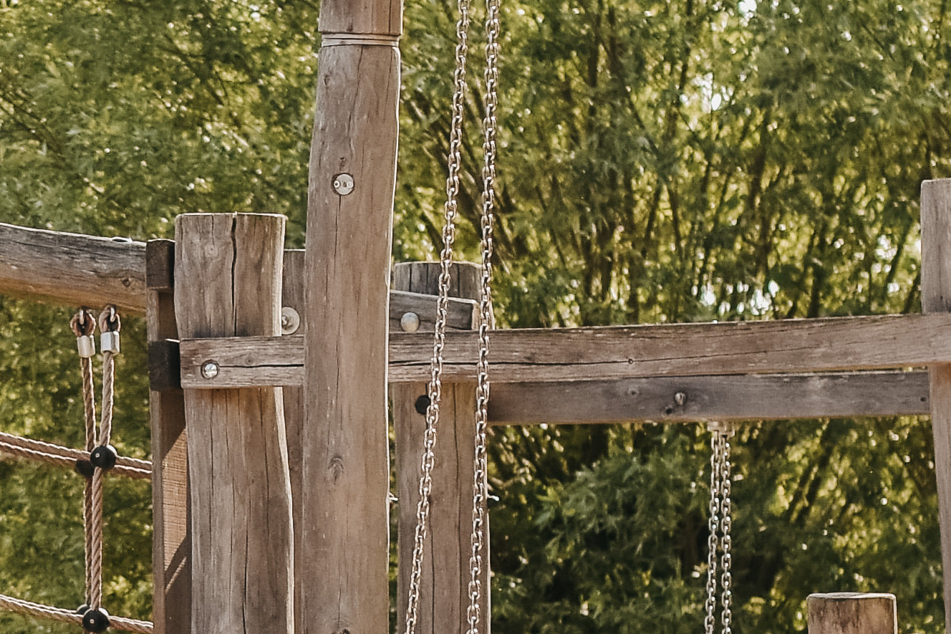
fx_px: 6266
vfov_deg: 5.8
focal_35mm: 237
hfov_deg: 8.5
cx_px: -324
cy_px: 562
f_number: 2.2
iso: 200
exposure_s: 1/4000
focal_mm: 35
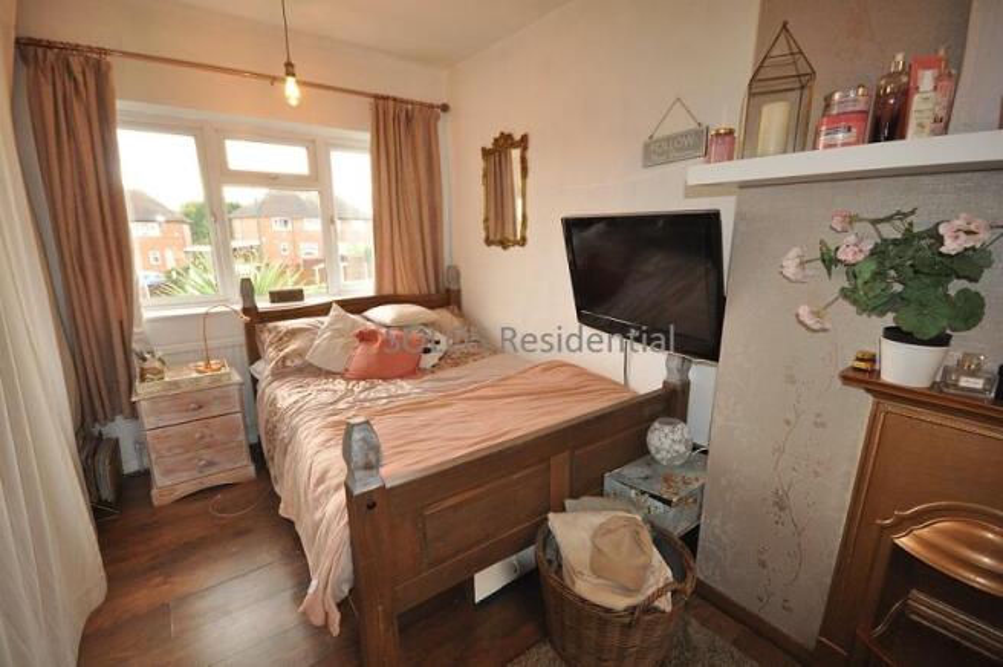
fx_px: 459
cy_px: 334
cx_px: 502
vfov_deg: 71.9
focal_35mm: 16
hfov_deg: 95.0
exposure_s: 1/100
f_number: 4.2
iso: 800
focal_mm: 11
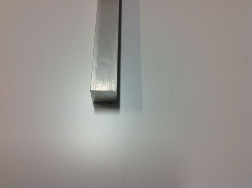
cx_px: 126
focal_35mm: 35
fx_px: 254
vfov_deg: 40.6
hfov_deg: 52.7
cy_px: 94
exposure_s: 1/33
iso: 64
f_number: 2.4
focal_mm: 4.28
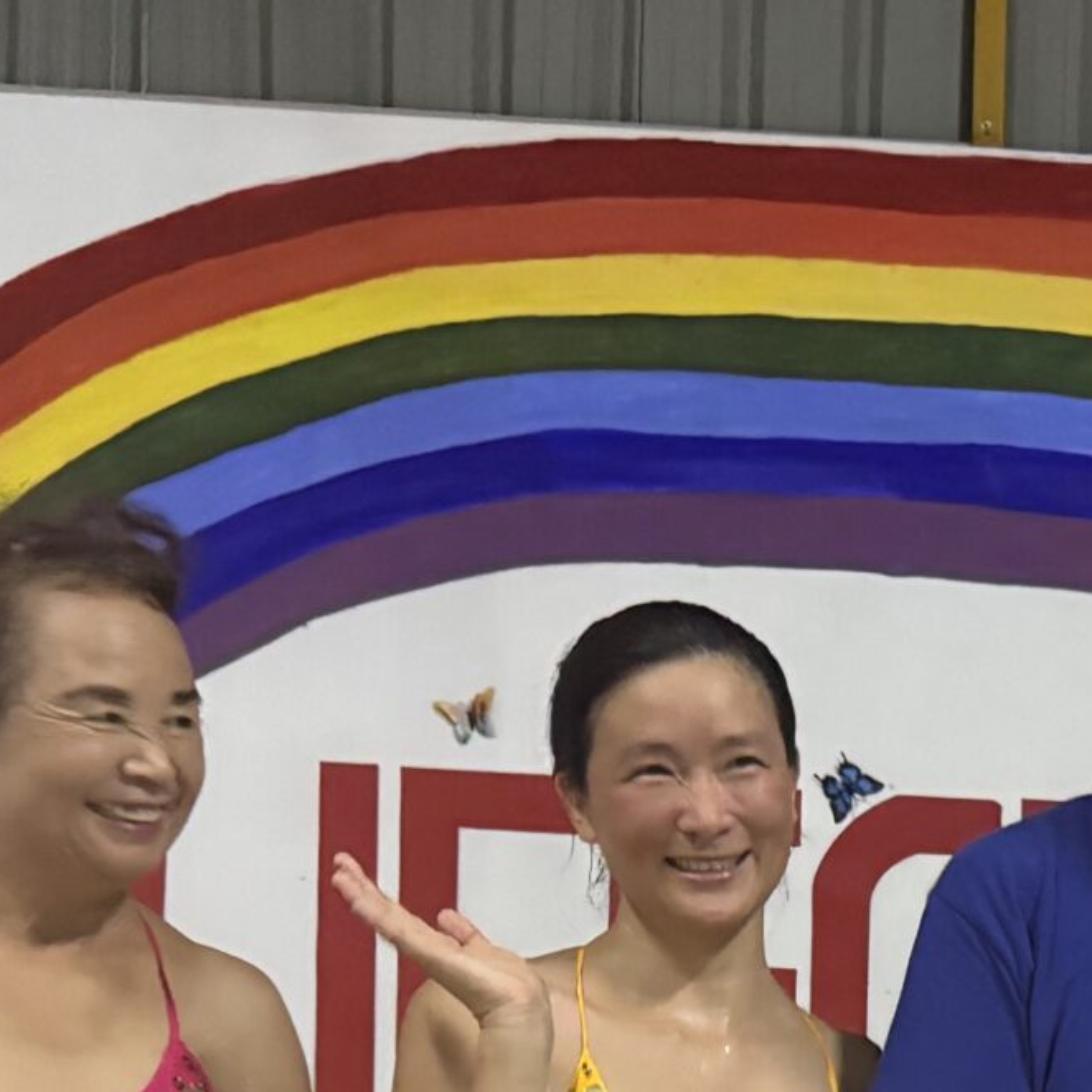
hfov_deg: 20.0
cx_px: 1257
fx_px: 2927
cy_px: 1435
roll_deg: -2.8
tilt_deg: -2.7
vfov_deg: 19.4
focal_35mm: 82
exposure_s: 1/35
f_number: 1.78
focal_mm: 6.76
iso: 1000
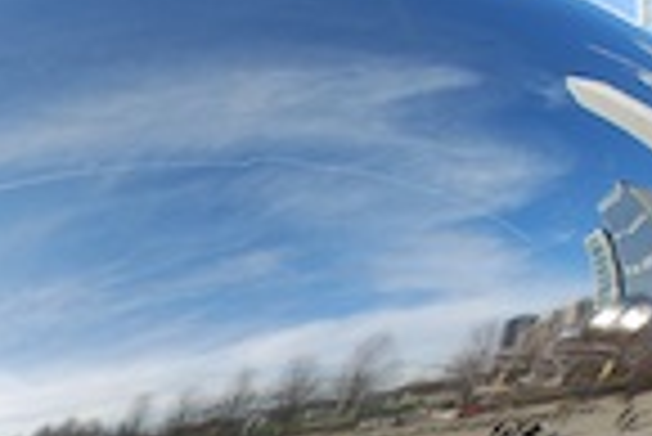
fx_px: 2248
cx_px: 108
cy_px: 645
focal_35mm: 124
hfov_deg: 16.4
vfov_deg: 10.7
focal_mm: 24
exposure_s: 1/160
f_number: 6.3
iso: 100
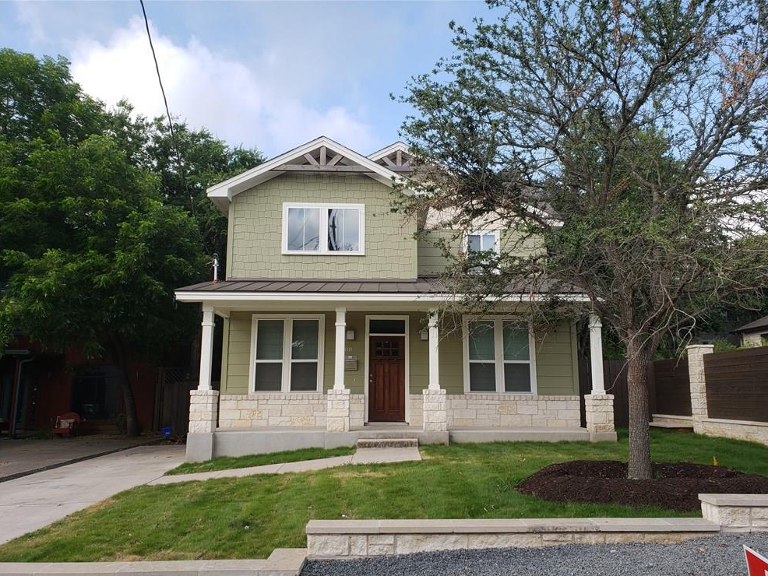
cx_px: 396
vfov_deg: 51.4
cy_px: 298
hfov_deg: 65.3
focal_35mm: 27
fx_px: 599
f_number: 2.4
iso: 50
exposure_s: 1/616
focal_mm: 4.3
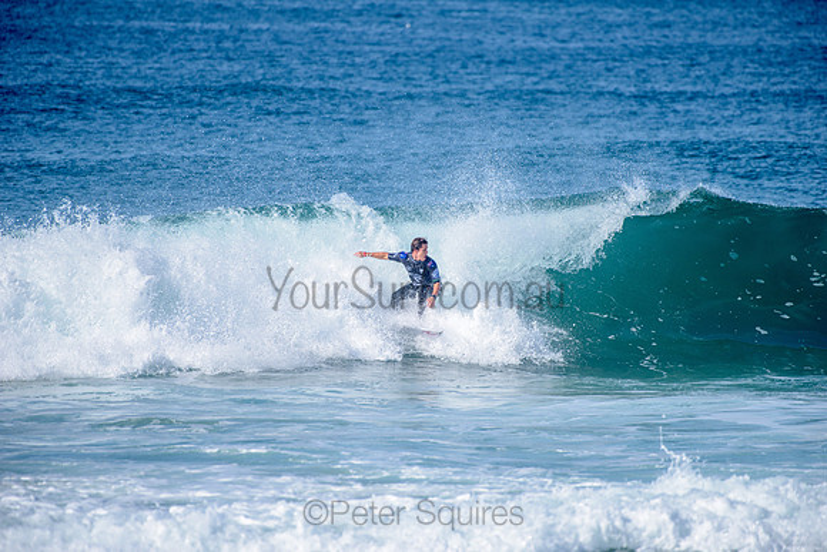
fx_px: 11488
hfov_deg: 4.1
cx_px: 414
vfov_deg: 2.8
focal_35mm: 500
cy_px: 276
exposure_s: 1/2000
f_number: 5.6
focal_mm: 500
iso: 160
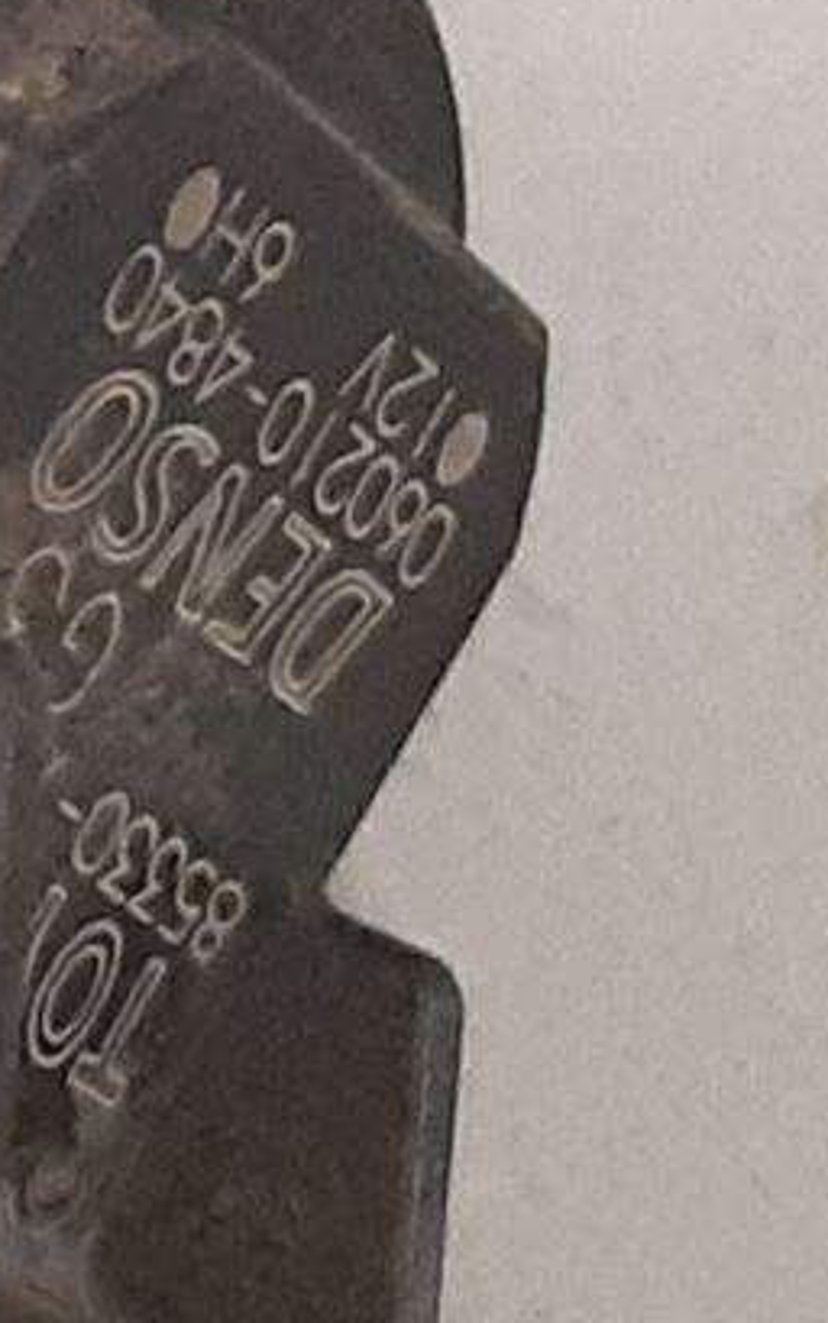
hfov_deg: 8.7
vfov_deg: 15.1
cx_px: -1116
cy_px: 780
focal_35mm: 138
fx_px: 4977
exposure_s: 1/50
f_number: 1.7
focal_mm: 3.93
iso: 250
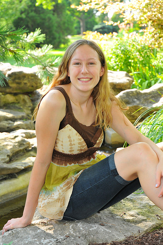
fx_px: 633
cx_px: 82
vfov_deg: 21.9
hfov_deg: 14.7
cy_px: 122
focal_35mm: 93
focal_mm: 62
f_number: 5.6
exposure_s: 1/125
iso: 400
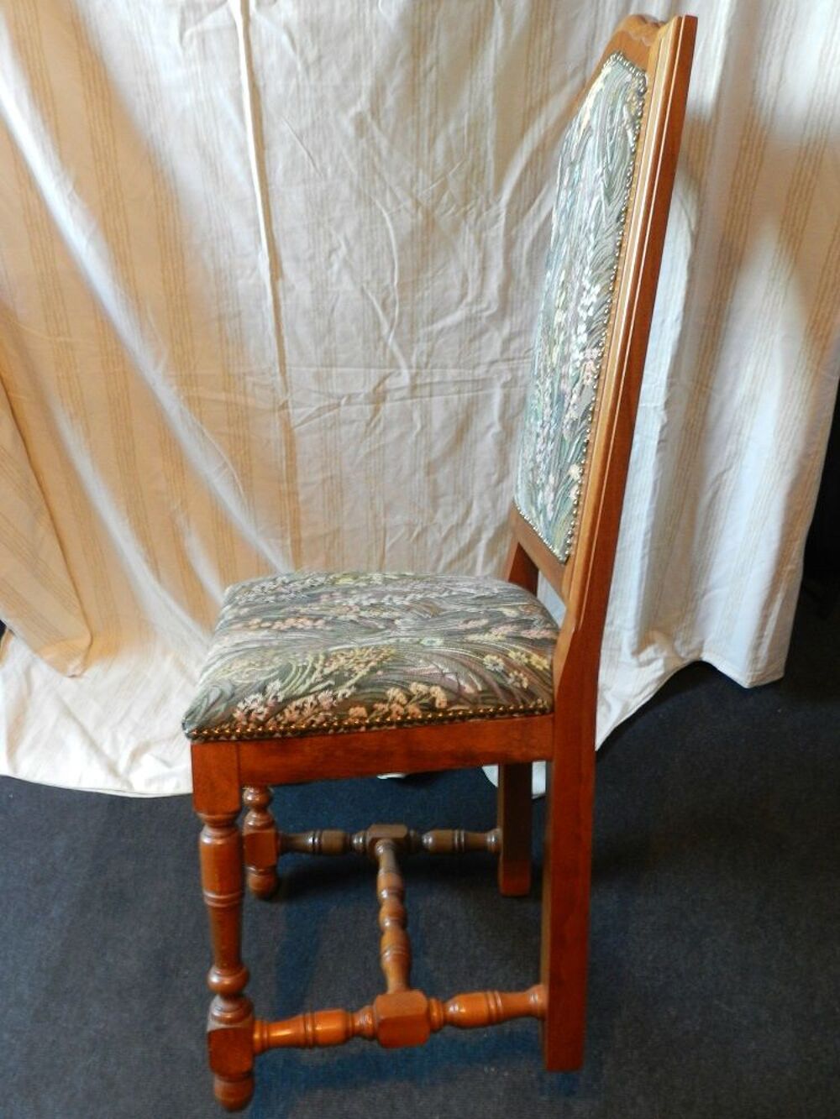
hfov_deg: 44.2
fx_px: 1035
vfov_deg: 56.8
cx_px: 420
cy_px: 560
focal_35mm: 32
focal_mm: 5.6
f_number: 3.7
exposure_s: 1/6
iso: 400
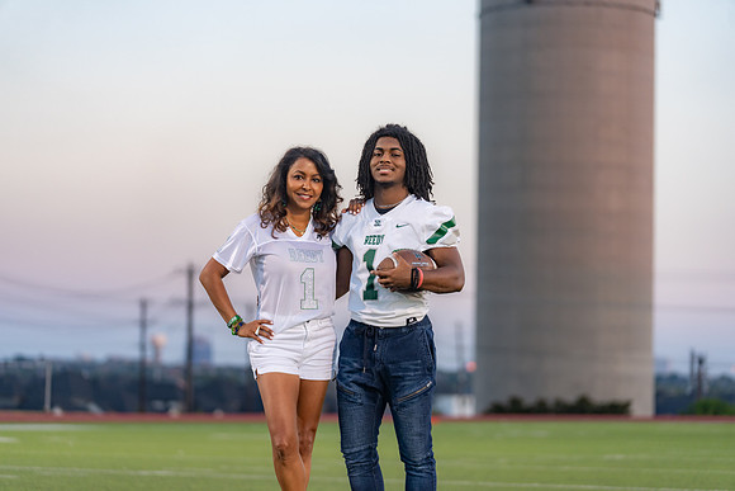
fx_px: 2308
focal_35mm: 113
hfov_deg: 18.1
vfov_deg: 12.1
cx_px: 368
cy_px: 246
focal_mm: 113
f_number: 2.8
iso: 640
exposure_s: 1/400
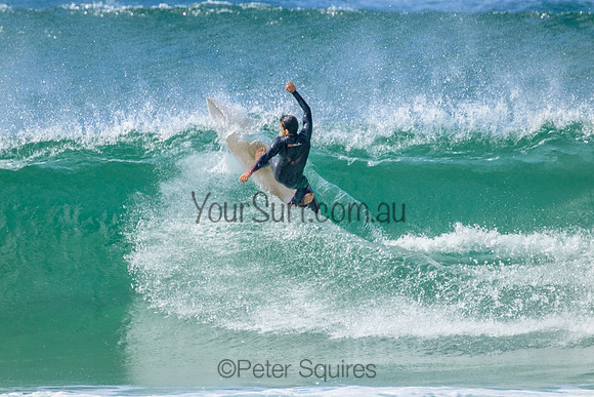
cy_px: 198
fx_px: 13202
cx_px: 297
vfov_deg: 1.7
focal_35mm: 800
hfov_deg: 2.6
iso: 2800
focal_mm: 800
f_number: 11
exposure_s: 1/1600
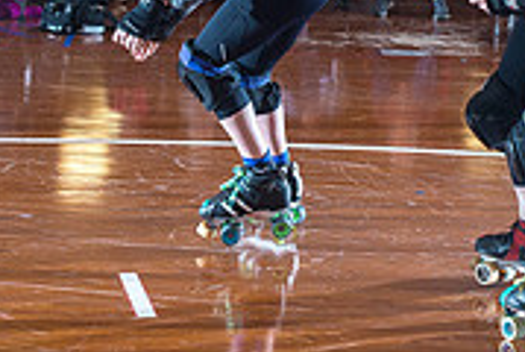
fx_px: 1797
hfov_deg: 16.5
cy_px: -125
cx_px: 419
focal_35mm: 123
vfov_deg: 10.9
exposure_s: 1/160
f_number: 5.6
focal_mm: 38
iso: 800
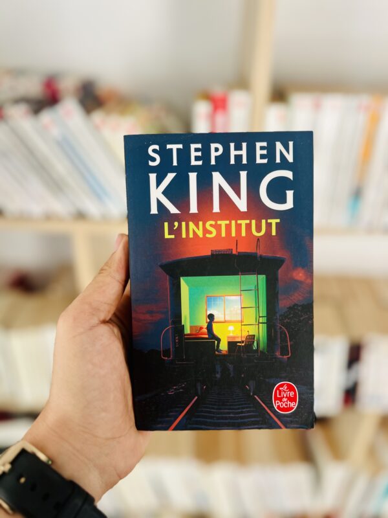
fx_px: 389
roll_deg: -0.2
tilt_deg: -32.2
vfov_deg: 67.3
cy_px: 259
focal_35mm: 26
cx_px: 194
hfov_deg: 53.1
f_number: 1.5
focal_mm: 5.7
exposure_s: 1/121
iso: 64
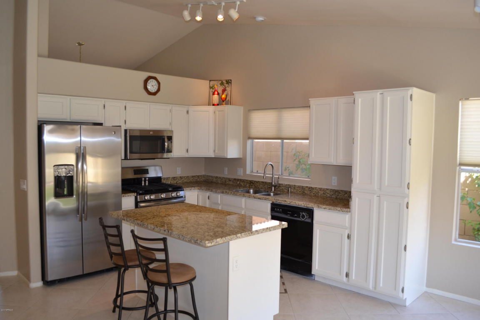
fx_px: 360
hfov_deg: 67.4
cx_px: 240
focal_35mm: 27
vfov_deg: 47.9
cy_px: 160
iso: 400
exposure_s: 1/100
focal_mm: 18
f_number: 5
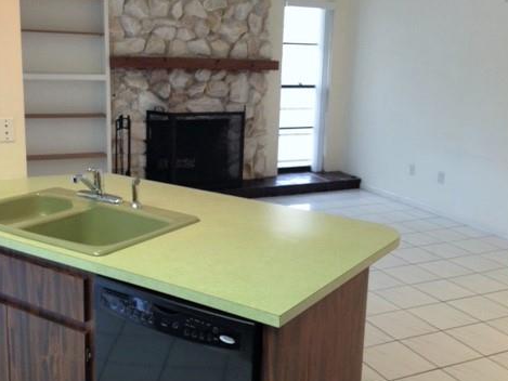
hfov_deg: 42.1
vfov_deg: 32.2
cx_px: 256
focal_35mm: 45
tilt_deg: -11.1
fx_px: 661
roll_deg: -2.0
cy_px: 188
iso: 125
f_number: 2.4
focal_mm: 4.12
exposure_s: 1/20
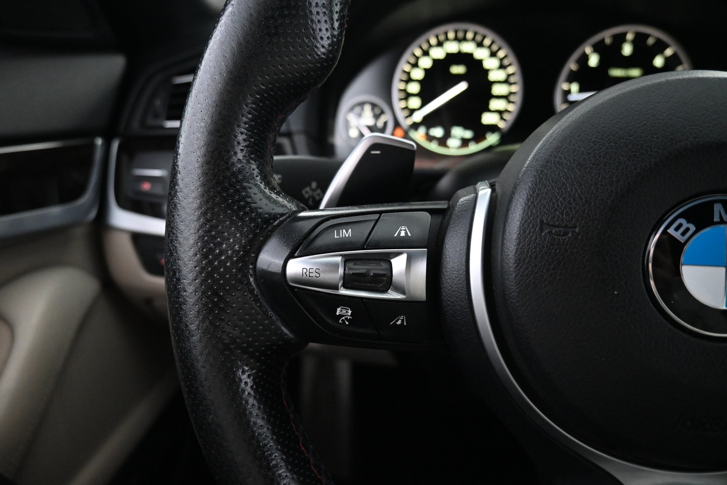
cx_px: 364
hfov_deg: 73.7
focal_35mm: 24
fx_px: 485
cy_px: 242
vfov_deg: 53.1
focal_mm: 16
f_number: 4
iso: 4000
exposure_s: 1/60
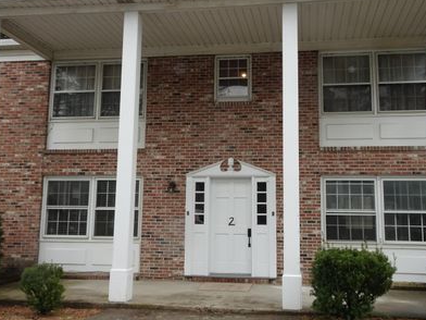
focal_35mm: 37
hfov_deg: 50.1
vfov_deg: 38.6
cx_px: 227
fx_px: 455
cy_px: 141
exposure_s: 1/80
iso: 80
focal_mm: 4.96
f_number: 3.5
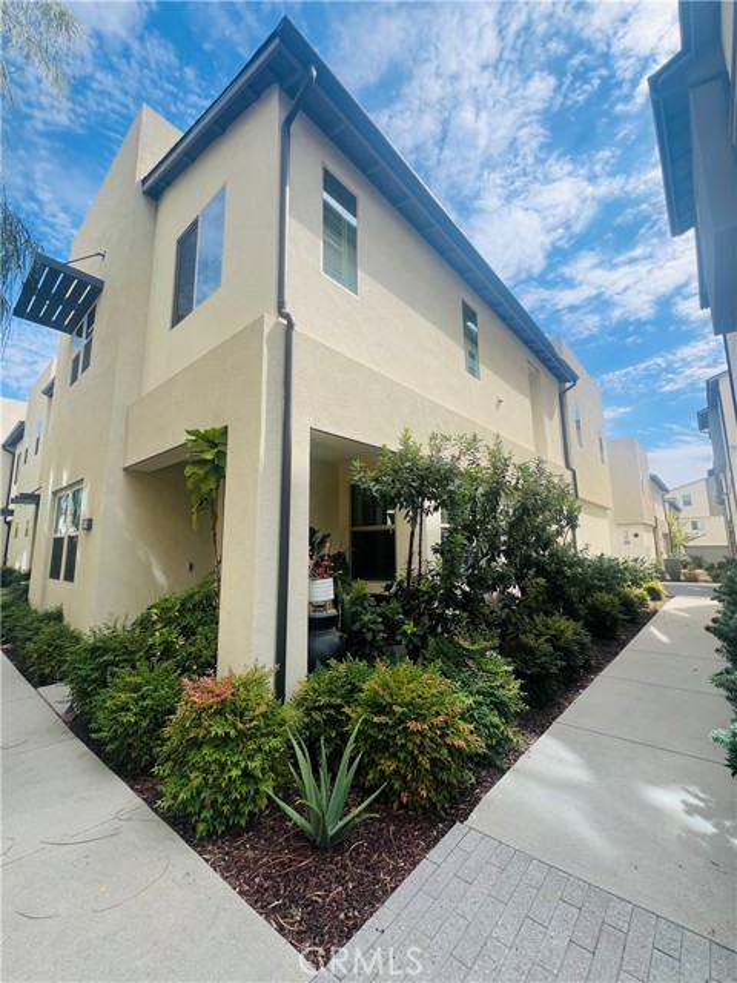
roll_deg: +0.6
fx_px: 369
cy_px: 492
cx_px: 368
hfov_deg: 89.9
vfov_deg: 106.2
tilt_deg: +9.4
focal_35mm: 13
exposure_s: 1/881
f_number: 1.8
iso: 32
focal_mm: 1.57
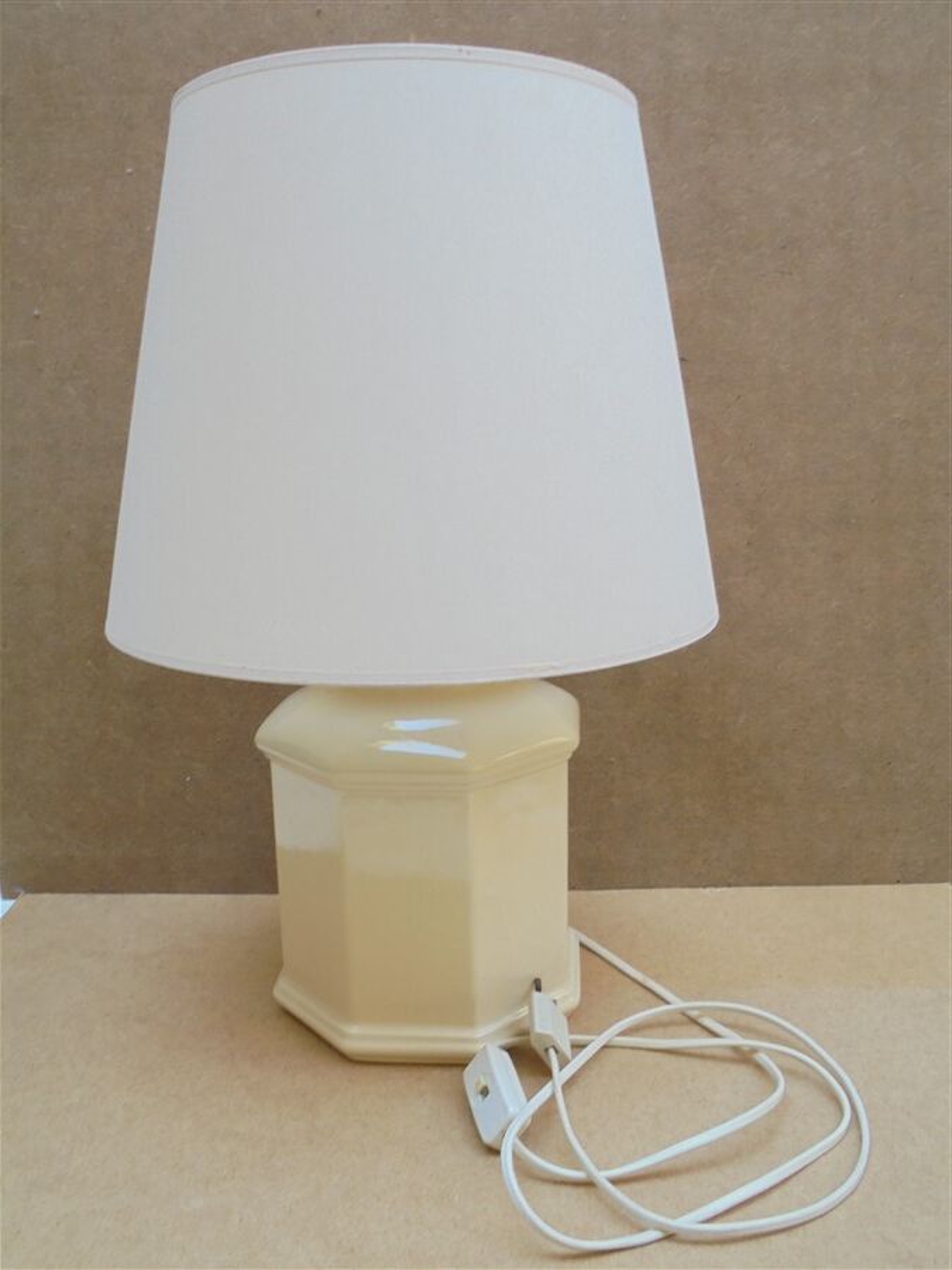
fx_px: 1063
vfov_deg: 61.7
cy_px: 635
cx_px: 476
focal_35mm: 29
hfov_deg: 48.2
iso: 100
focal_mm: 5.3
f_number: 3.7
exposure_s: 1/40
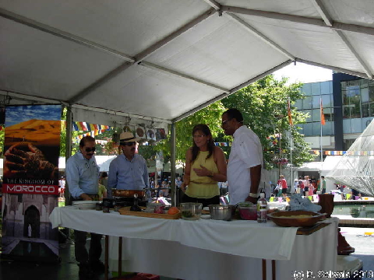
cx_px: 187
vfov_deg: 37.7
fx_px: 411
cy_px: 140
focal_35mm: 38
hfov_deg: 49.0
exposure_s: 1/362
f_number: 2.9
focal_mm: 6.3
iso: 79
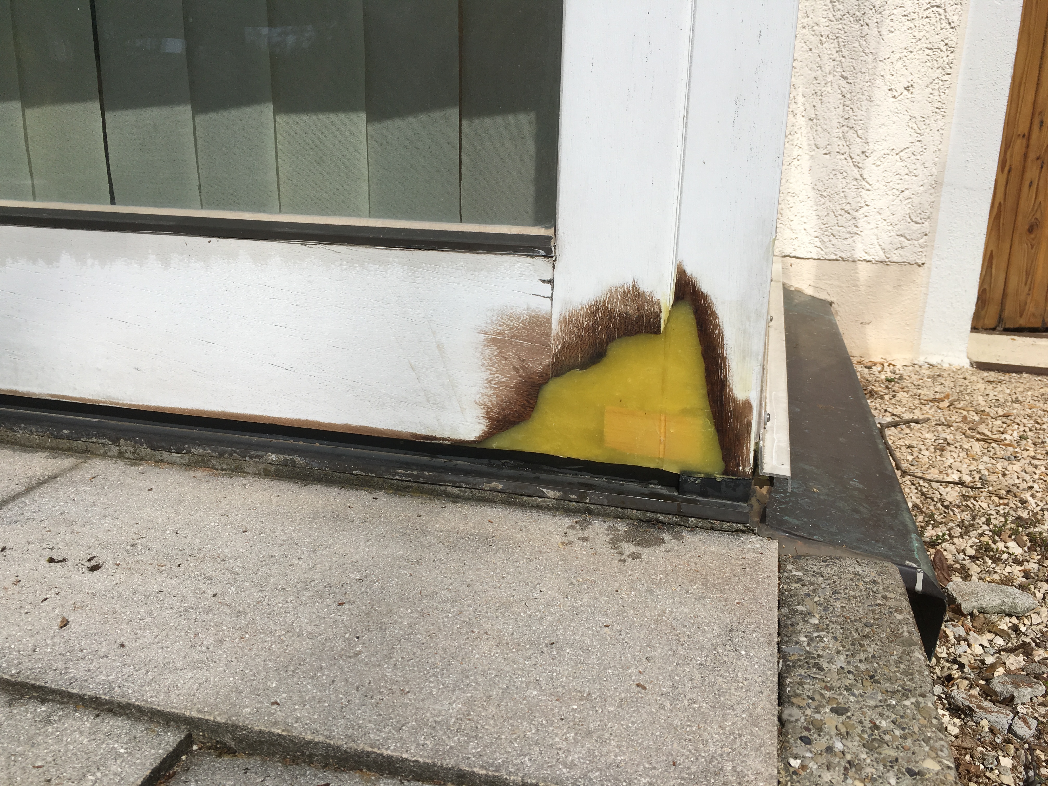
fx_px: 878
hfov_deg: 61.7
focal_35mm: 29
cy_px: 393
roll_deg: -3.1
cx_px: 524
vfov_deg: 48.2
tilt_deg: -17.7
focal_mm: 4.15
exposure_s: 1/4808
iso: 25
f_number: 2.2
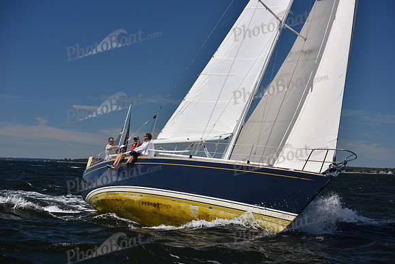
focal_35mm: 70
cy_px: 132
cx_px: 198
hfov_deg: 28.8
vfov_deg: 19.5
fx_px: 768
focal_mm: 70
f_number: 5.6
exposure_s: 1/1000
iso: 200
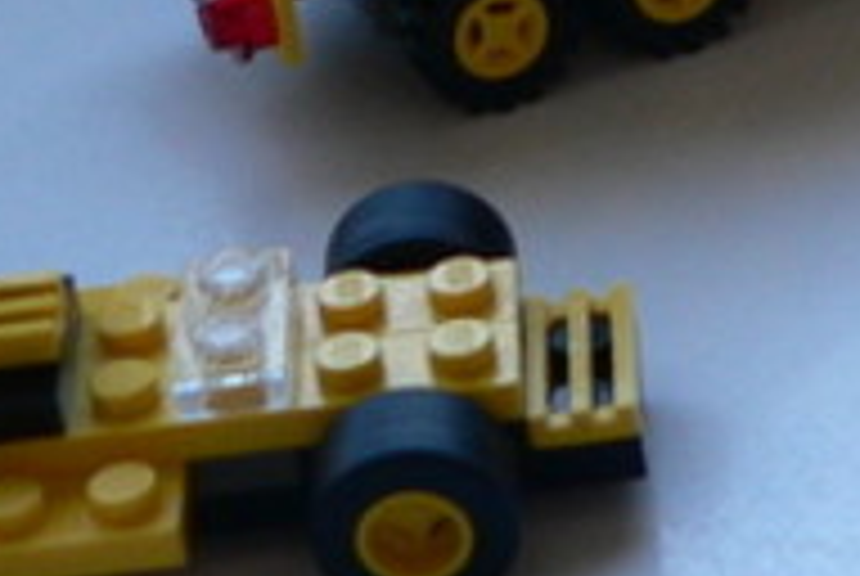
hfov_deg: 11.1
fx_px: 4211
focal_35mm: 176
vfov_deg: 7.7
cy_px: -263
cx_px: 1418
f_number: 2.8
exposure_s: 1/60
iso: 150
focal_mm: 6
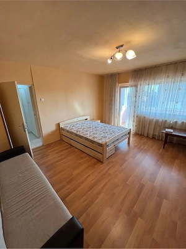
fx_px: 93
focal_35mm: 13
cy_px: 124
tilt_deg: -17.0
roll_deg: +0.7
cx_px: 93
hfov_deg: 89.9
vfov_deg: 106.2
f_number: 1.8
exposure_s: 1/100
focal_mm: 1.57
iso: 125
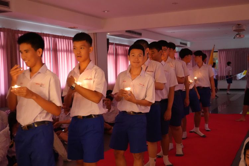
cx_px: 124
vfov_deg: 28.9
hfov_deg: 42.3
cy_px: 83
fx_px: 322
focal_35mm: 46
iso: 6400
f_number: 5
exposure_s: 1/40
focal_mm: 31
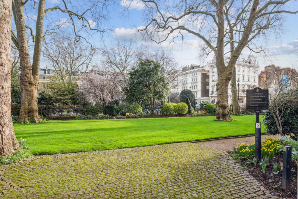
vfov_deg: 57.2
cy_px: 100
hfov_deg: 78.6
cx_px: 149
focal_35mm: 22
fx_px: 182
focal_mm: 14.5
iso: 640
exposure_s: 1/250
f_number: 8
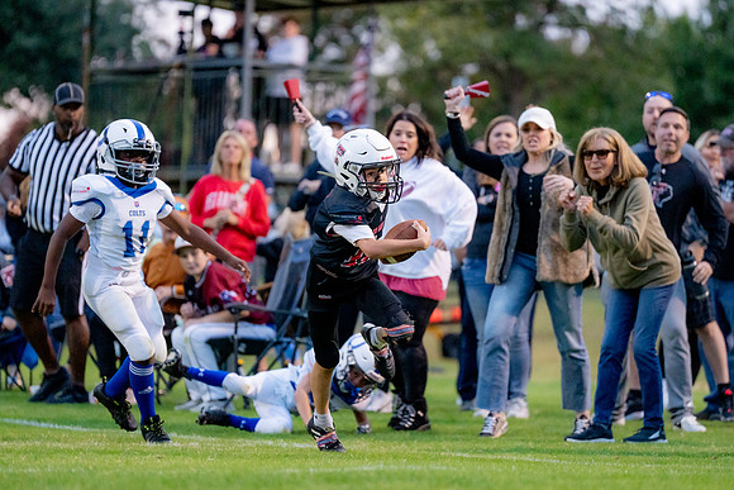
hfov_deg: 8.5
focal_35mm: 241
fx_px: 4918
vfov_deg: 5.7
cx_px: 367
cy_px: 245
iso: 4000
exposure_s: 1/1250
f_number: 2.8
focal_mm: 200
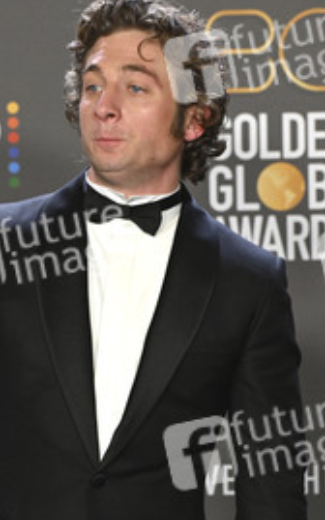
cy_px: 348
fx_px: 3644
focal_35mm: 257
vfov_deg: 8.2
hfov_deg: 5.1
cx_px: 87
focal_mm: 170
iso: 6400
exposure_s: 1/320
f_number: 8
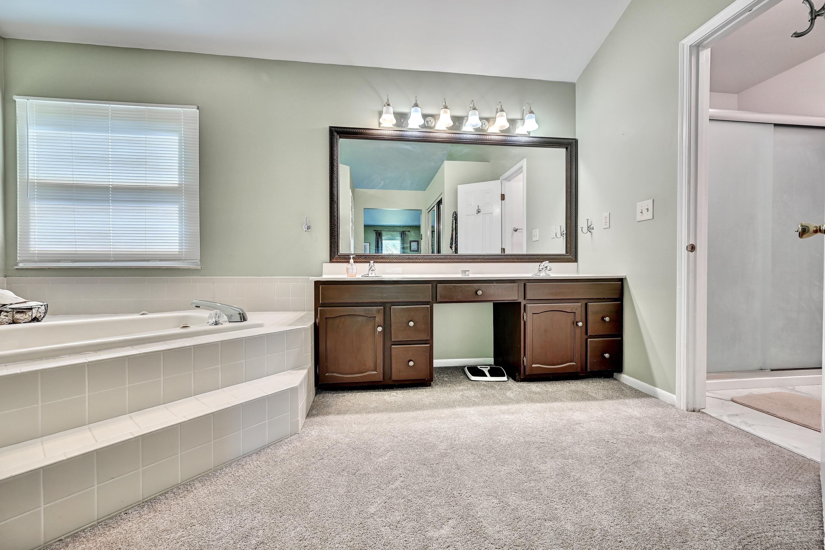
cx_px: 412
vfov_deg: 81.2
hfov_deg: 104.3
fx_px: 321
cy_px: 275
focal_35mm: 14
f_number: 8
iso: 400
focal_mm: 14
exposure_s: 1/6
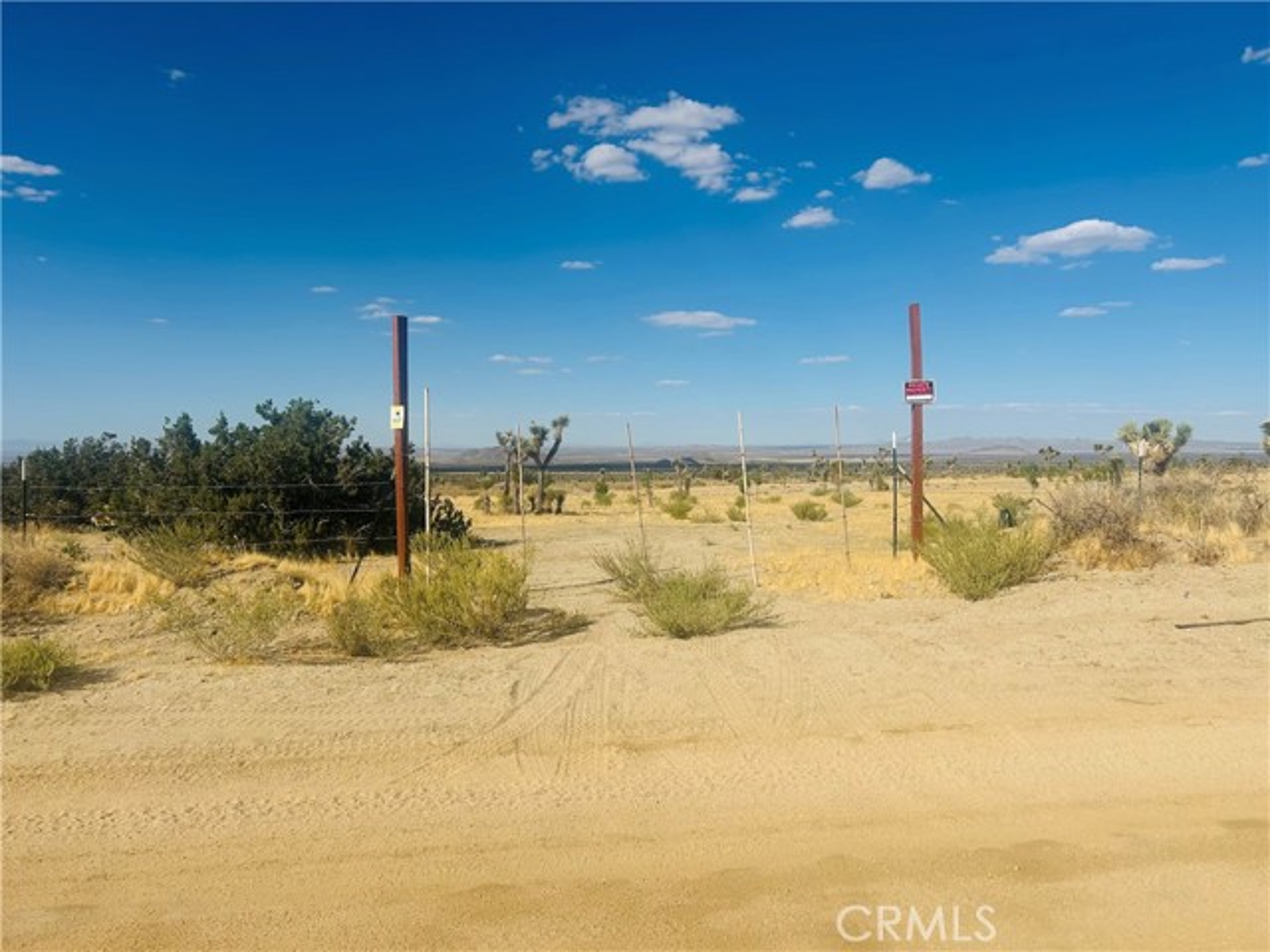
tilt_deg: -3.0
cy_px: 476
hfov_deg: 67.3
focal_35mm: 26
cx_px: 635
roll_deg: -1.6
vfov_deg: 53.1
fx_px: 954
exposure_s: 1/10309
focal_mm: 5.7
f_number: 1.5
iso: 50
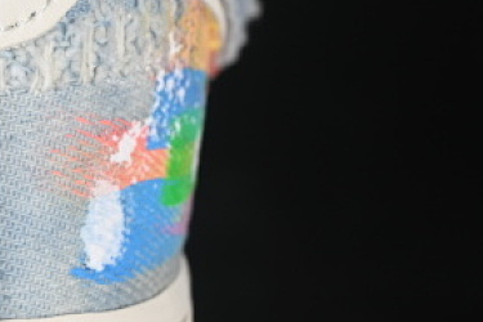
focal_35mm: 216
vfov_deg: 6.4
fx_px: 2898
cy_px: 148
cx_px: -148
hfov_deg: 9.4
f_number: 7.1
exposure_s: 1/80
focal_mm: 50
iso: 160
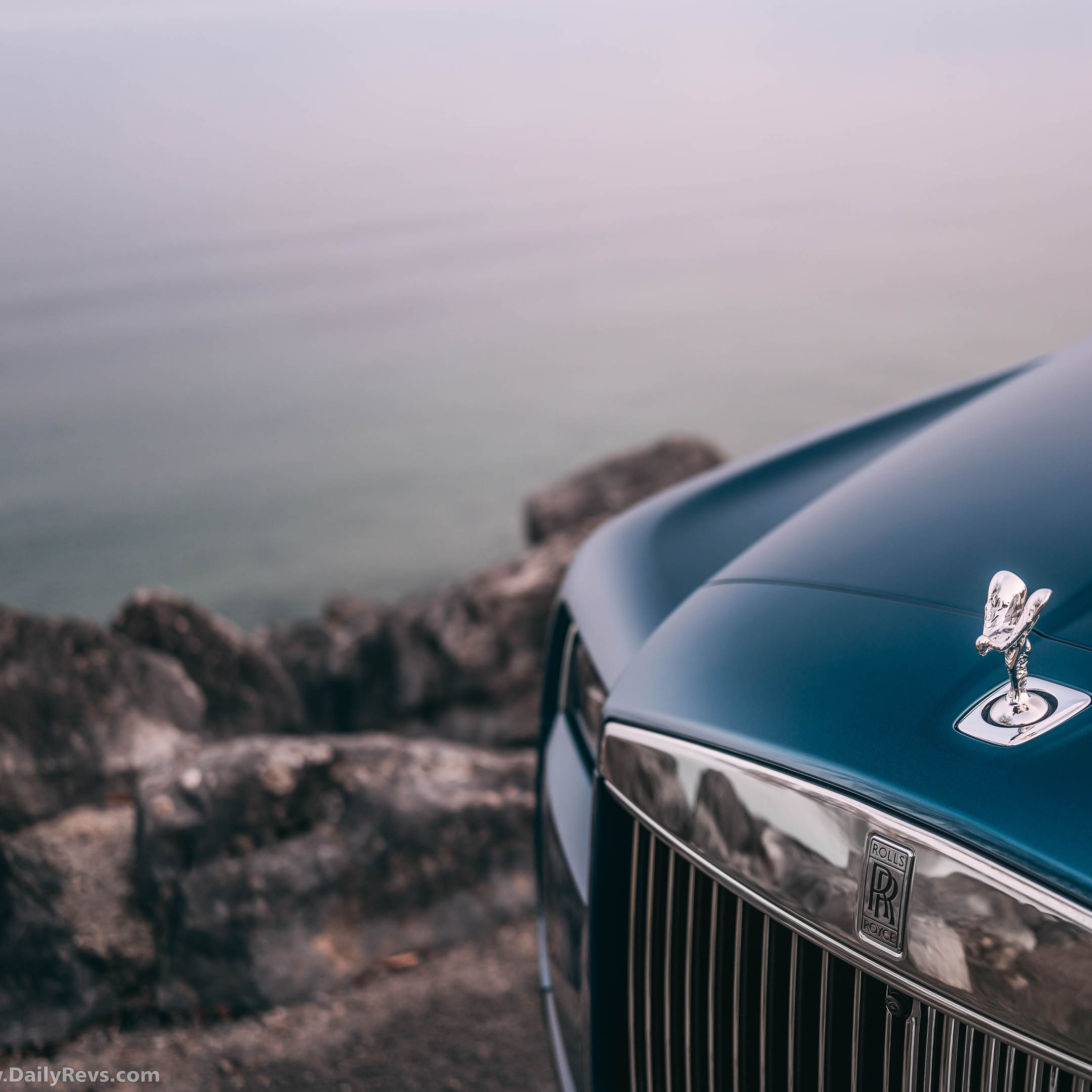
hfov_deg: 30.8
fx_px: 1963
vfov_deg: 31.1
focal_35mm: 55
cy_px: 545
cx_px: 761
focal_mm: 43
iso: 100
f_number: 2.2
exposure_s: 1/125
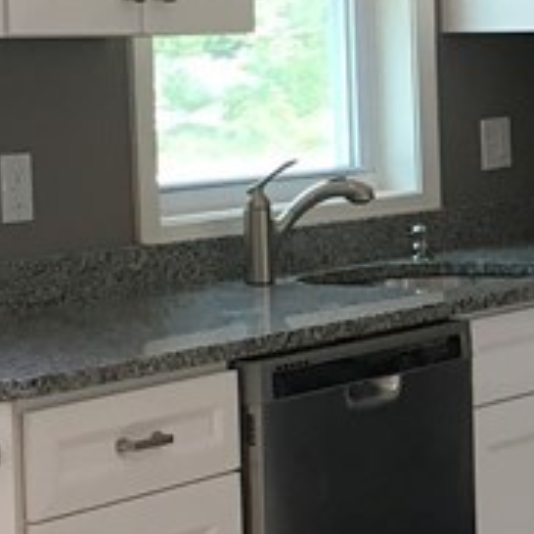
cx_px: 786
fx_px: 2513
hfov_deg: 11.6
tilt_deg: -3.1
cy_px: 214
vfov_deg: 12.1
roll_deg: +1.8
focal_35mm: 144
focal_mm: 4.15
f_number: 2.2
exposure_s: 1/30
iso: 25
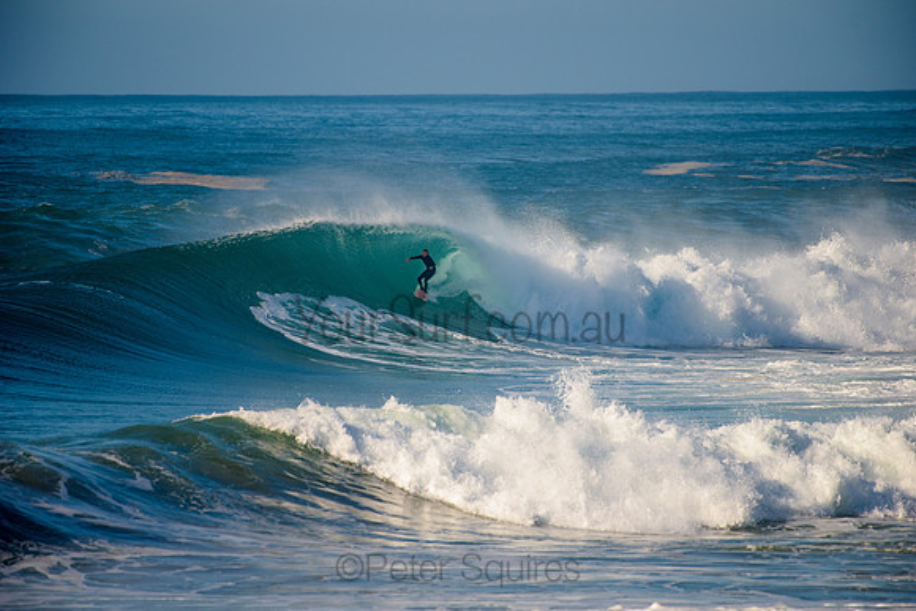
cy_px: 306
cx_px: 458
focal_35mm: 500
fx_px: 12725
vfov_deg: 2.8
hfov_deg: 4.1
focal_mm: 500
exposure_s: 1/1600
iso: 140
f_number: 5.6
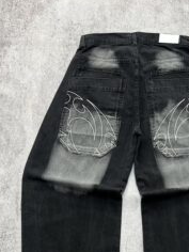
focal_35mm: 44
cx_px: 135
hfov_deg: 32.4
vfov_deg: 41.6
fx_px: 320
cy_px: 190
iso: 100
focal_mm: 5.7
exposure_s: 1/121
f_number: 1.5
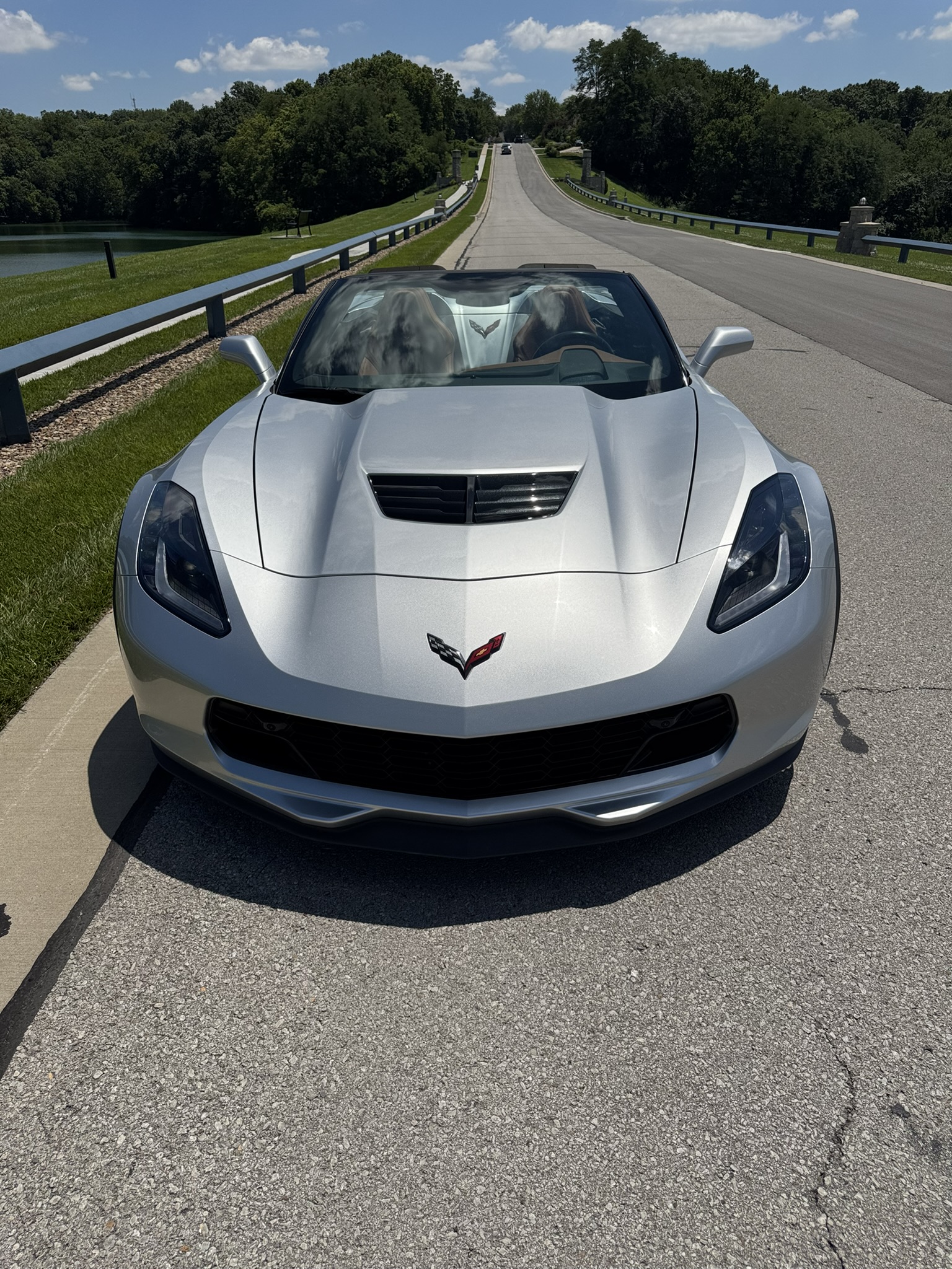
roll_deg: -0.1
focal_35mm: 24
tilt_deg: -26.1
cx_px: 476
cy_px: 634
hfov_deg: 56.8
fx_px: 880
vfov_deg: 71.6
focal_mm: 6.76
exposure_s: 1/12346
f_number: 1.78
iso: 64
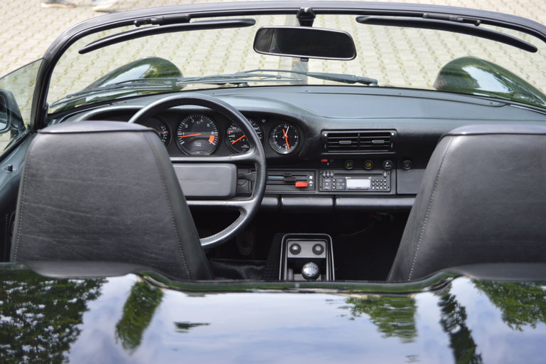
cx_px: 273
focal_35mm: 57
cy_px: 182
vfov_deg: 23.7
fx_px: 864
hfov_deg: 35.1
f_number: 5.6
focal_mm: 38
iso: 140
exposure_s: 1/125
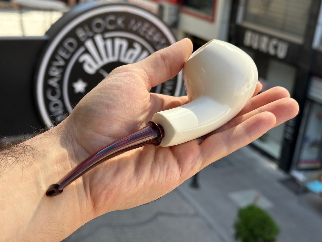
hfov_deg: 39.7
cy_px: 121
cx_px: 161
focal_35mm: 48
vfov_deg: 30.3
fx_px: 446
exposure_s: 1/623
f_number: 1.78
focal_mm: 6.86
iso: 64
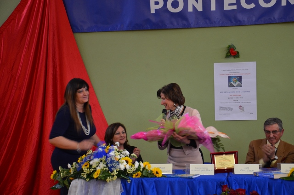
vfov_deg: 18.1
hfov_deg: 27.0
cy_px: 98
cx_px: 147
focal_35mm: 75
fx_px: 611
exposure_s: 1/30
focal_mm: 50
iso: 800
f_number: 5
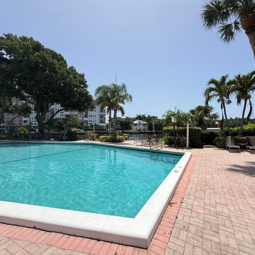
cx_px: 138
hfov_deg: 83.8
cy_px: 126
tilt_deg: +1.3
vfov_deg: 84.0
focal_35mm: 17
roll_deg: +0.6
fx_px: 142
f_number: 2.2
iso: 64
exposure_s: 1/2611
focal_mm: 2.22
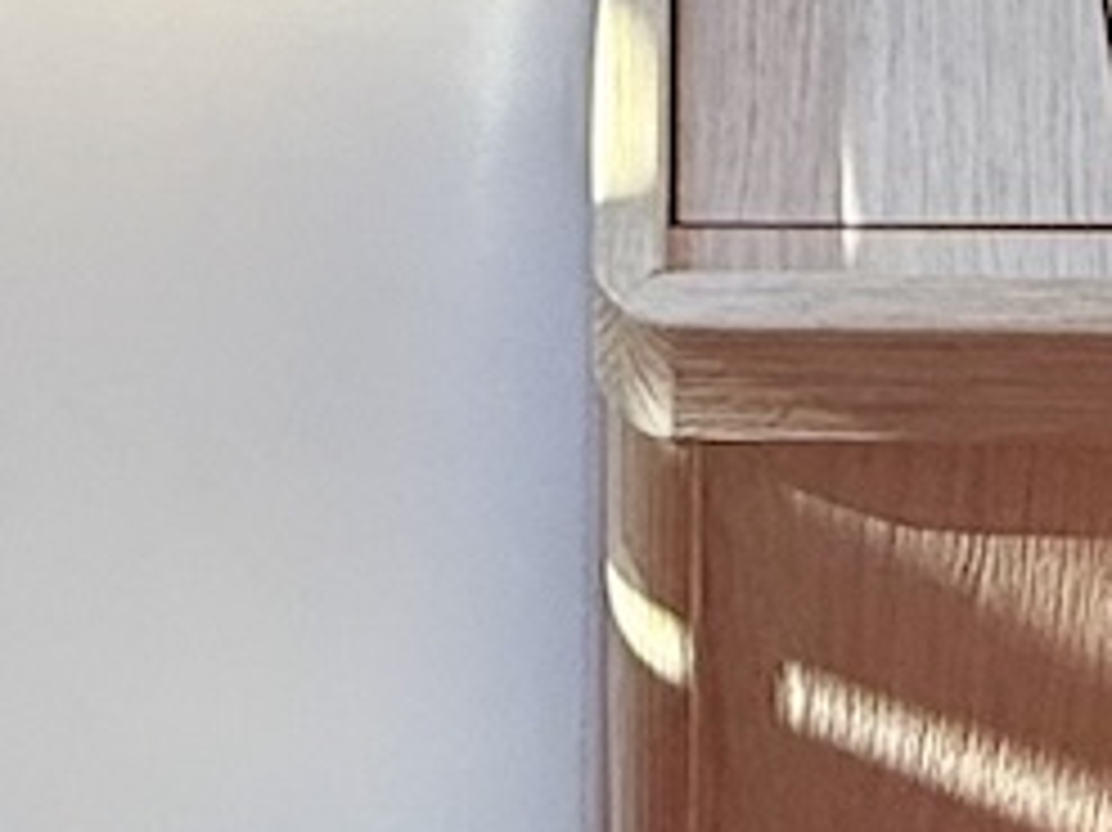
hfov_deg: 18.0
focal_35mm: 109
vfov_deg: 11.9
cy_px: -922
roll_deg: +1.6
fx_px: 3500
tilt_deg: -28.4
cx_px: 648
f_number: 2.2
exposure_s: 1/99
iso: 100
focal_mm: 2.22
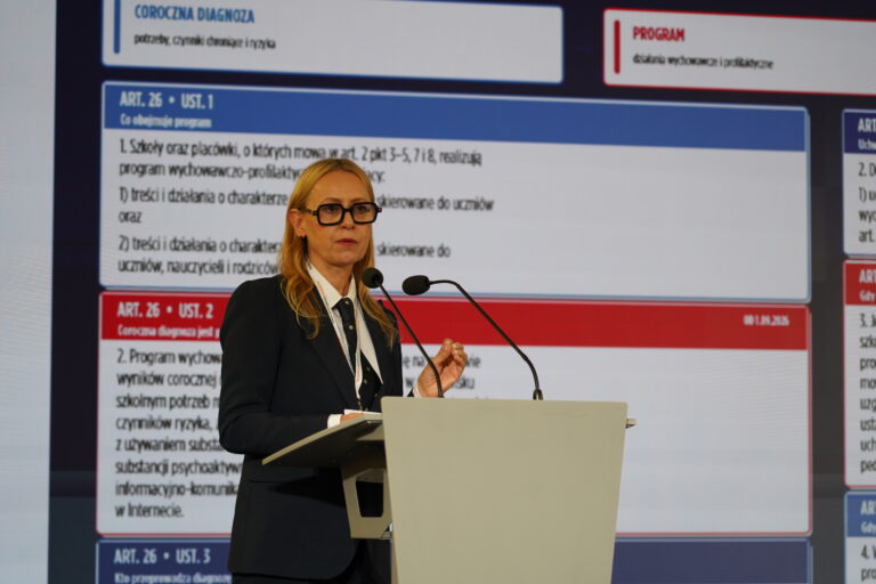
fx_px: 2555
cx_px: 438
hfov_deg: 19.5
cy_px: 292
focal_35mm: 105
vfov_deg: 13.0
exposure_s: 1/160
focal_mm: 105
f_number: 4
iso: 800
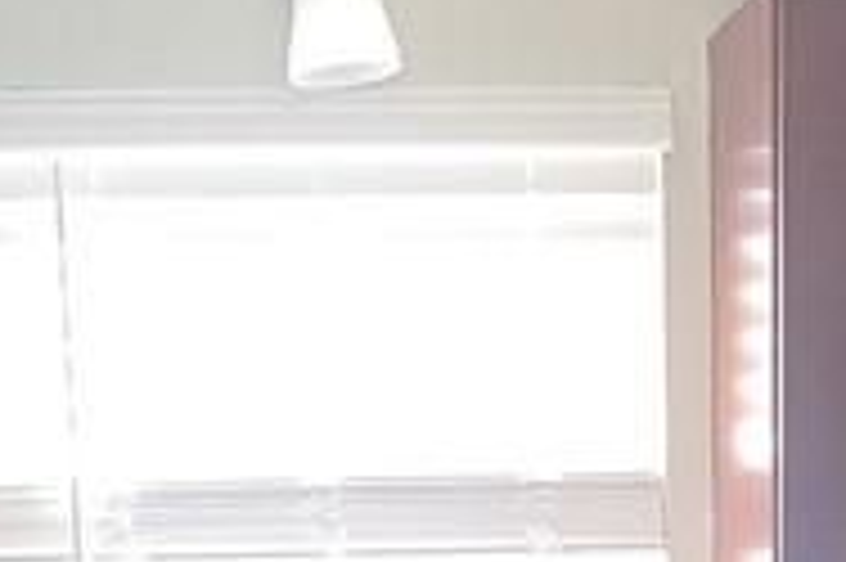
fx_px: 3193
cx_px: 418
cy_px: 1340
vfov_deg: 9.1
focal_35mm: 136
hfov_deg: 15.1
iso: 80
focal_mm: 6.7
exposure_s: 1/60
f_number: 1.8
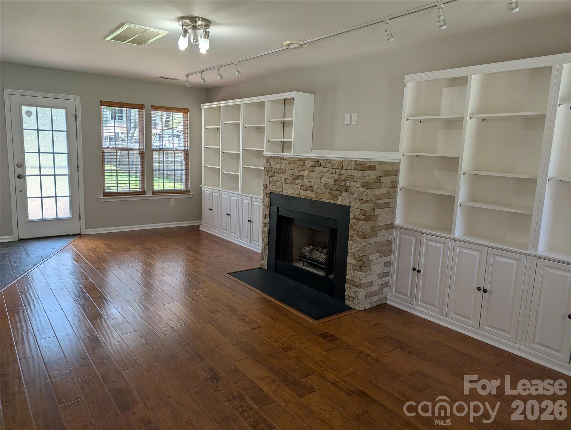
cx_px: 286
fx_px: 396
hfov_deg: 71.5
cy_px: 215
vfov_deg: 56.9
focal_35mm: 24
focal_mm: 6.9
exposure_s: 1/120
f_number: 1.68
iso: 34
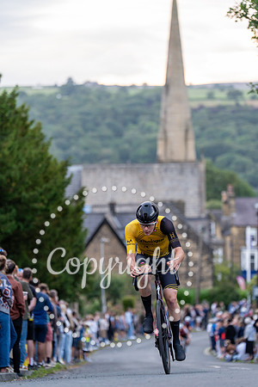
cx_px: 129
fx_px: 1645
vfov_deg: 13.4
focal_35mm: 153
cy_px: 194
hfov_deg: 9.0
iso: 1600
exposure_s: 1/640
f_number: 3.2
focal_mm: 153
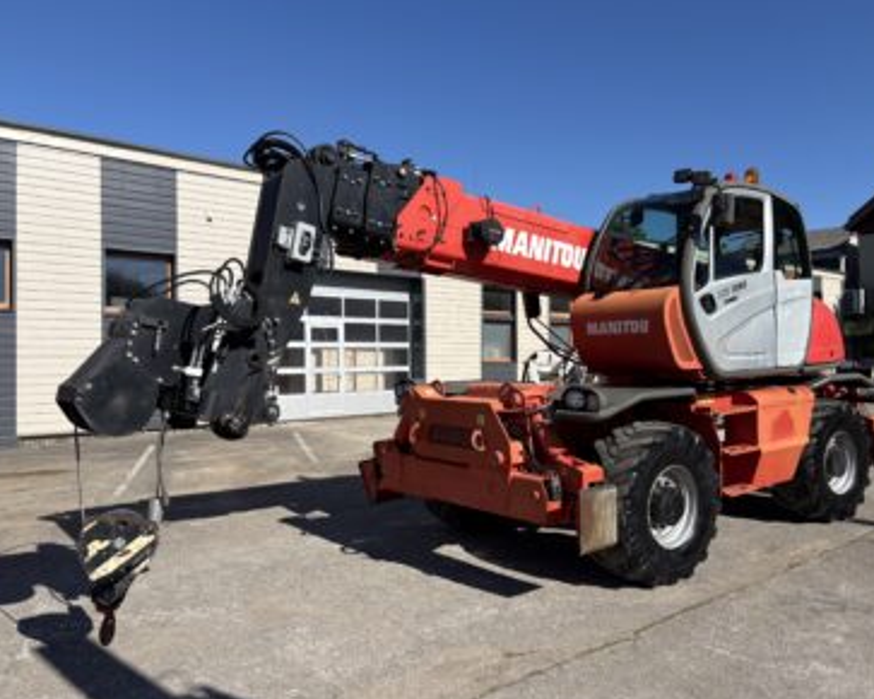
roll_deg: +1.0
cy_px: 352
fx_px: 724
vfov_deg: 51.5
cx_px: 460
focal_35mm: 28
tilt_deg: +1.2
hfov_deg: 62.2
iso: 50
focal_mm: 5.96
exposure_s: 1/4329
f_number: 1.6
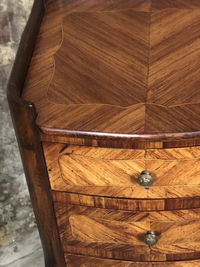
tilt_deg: -44.3
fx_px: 648
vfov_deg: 23.1
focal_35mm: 84
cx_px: 153
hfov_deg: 17.4
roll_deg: +2.3
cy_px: 189
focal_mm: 6
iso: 160
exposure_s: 1/14
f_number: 2.4
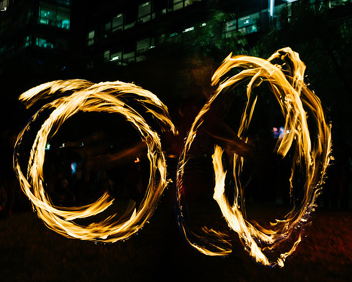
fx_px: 470
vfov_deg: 33.4
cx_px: 209
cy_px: 135
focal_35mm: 45
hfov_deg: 40.9
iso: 200
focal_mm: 32
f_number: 8
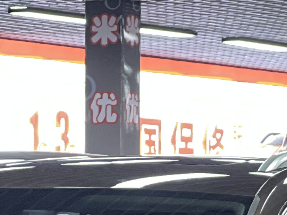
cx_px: 21
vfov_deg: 4.2
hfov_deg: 5.6
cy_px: 430
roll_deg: +0.0
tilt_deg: -3.4
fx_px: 2927
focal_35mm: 353
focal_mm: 9
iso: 200
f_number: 2.8
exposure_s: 1/33
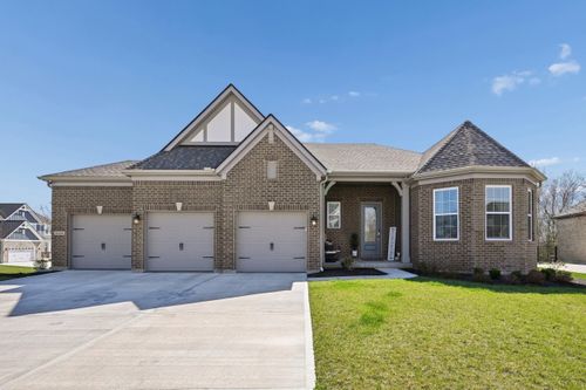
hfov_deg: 104.3
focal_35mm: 14
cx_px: 293
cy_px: 195
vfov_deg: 81.2
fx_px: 228
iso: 400
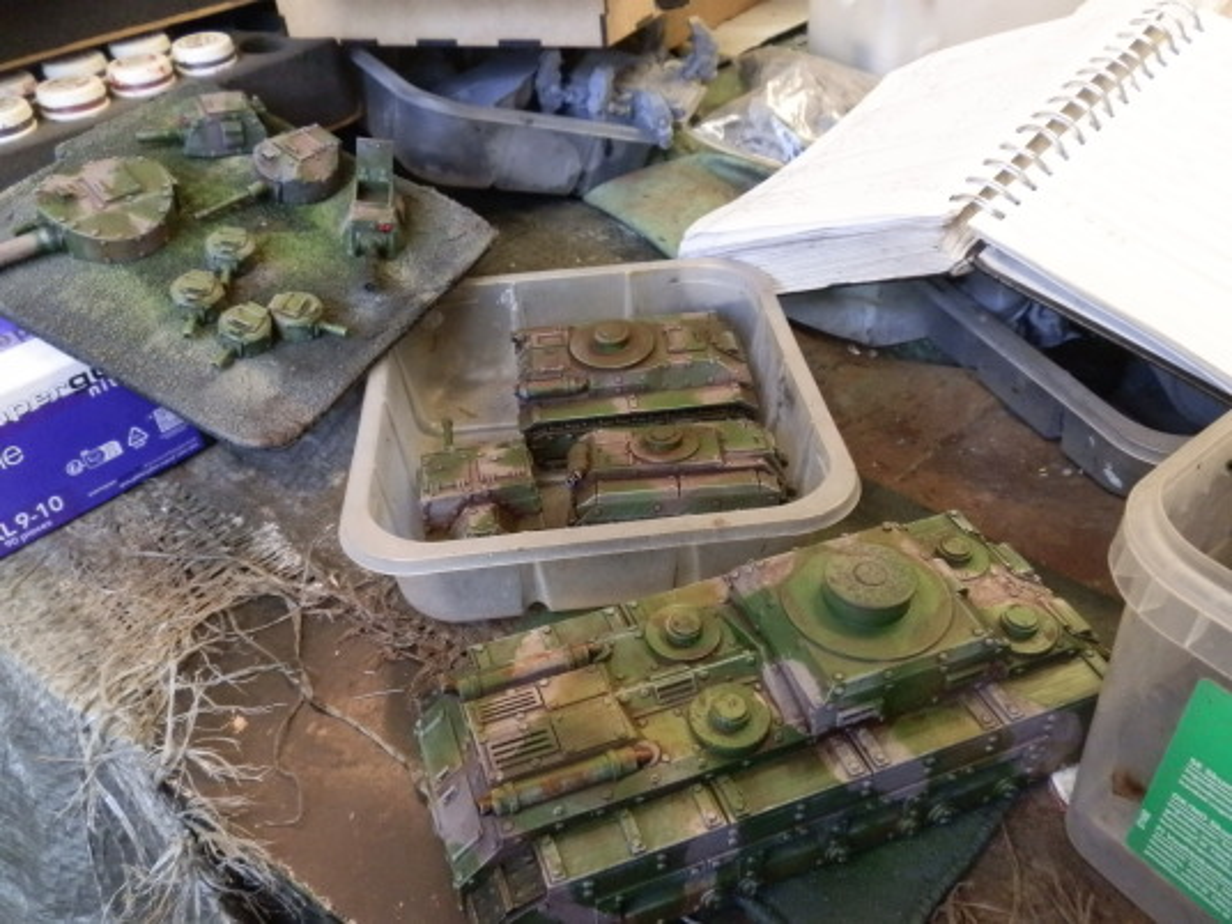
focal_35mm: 28
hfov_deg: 63.4
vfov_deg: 49.7
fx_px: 997
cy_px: 462
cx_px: 616
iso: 400
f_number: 3.1
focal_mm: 5
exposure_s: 1/20
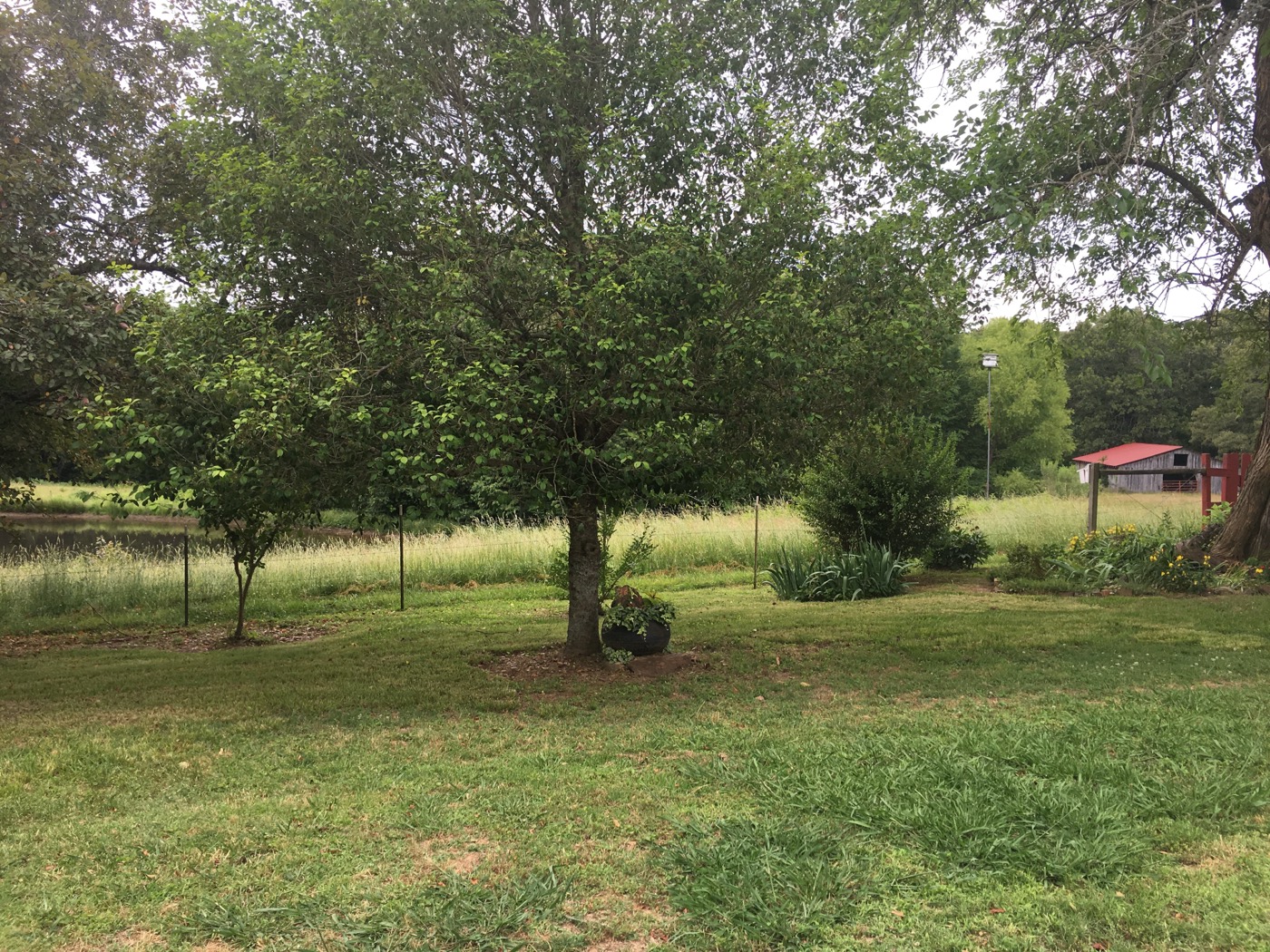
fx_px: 1064
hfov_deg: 61.7
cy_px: 476
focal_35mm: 29
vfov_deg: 48.2
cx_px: 635
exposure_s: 1/250
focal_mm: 4.15
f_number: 2.2
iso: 25
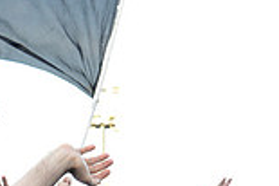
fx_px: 929
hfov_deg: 16.9
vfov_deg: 10.7
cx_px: 41
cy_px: 331
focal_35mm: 120
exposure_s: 1/500
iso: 1000
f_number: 4
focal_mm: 32
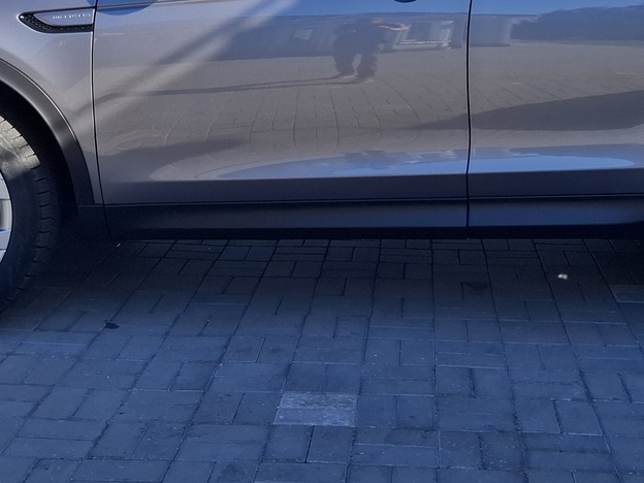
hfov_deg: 32.7
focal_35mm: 59
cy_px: 20
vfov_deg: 23.9
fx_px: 1098
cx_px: 355
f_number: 1.8
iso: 50
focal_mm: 5.54
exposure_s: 1/1462
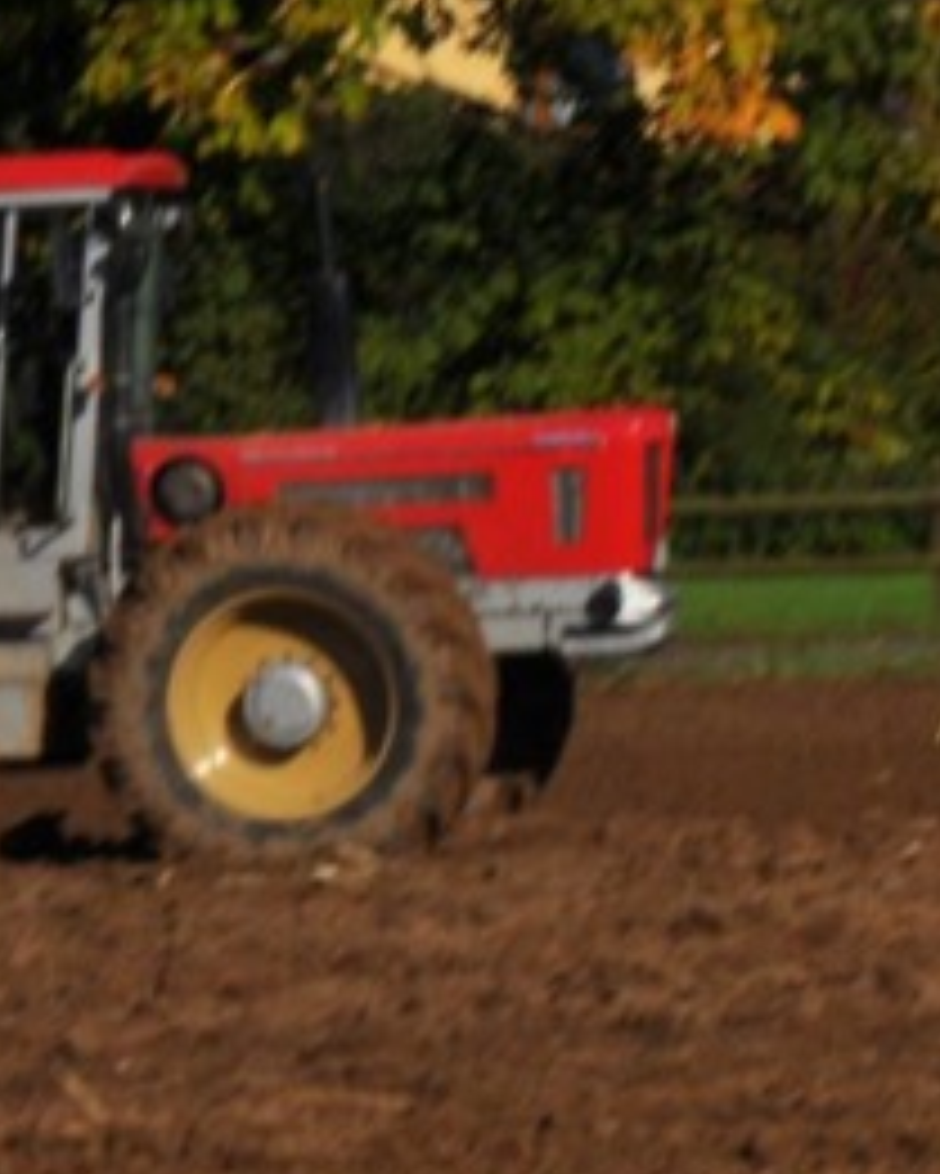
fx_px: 29959
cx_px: 301
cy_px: 596
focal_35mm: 862
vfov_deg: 2.2
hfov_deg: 1.8
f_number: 25
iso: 200
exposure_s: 1/200
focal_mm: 200
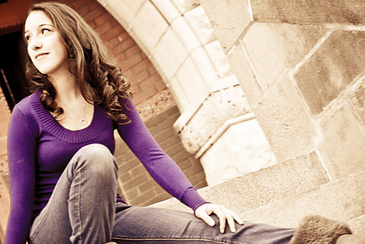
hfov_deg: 20.4
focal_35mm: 100
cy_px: 150
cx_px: 158
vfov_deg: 13.7
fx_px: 1015
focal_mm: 50
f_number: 3.5
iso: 400
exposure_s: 1/40
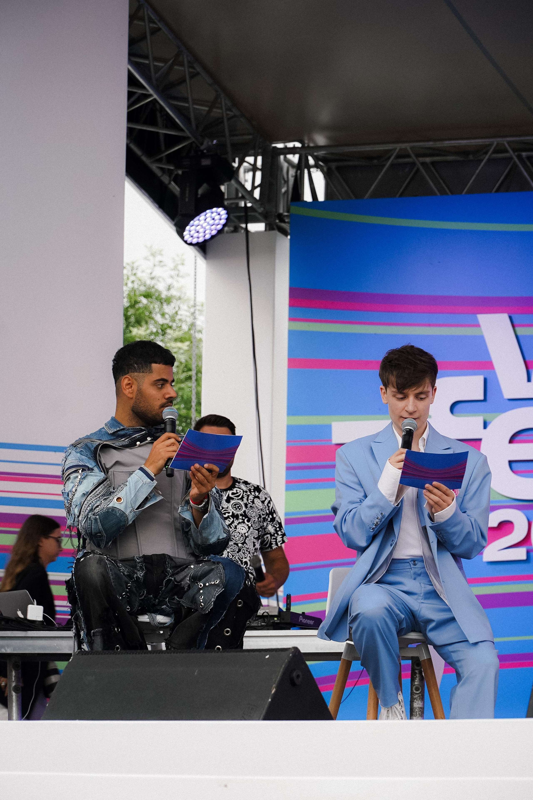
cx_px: 266
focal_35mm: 132
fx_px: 2931
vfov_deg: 15.5
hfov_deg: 10.4
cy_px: 400
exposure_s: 1/80
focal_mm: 88
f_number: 5.6
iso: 200
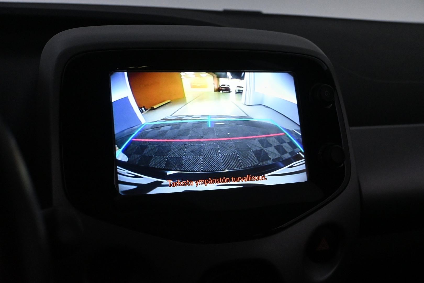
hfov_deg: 46.4
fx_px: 495
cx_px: 212
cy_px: 142
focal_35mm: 42
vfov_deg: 31.9
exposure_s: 1/320
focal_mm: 28
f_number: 7.1
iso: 5000
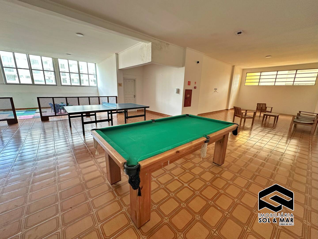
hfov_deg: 102.1
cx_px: 159
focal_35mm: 14
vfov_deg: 85.7
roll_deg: -1.8
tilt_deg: -13.2
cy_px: 120
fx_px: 129
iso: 160
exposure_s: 1/99
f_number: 2.2
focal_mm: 2.22
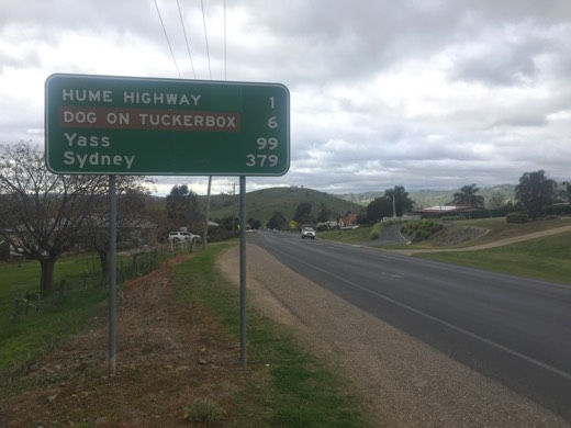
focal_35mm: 29
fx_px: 478
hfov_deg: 61.7
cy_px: 214
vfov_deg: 48.2
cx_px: 286
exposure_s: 1/520
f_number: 2.2
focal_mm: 4.15
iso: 32
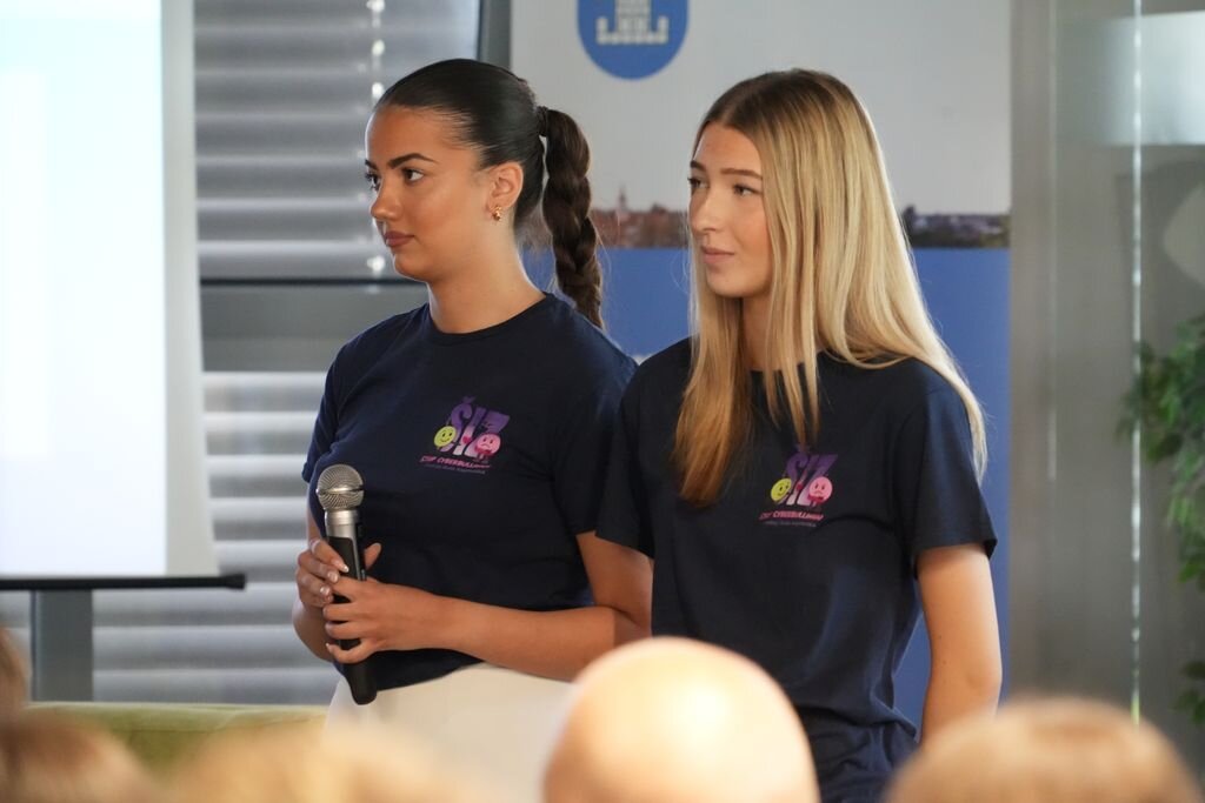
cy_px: 402
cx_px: 602
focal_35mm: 240
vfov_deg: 5.7
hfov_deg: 8.6
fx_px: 8034
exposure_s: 1/80
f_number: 8
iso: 12800
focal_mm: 240
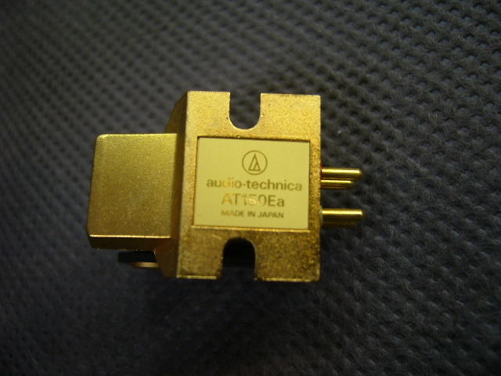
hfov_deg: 52.6
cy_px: 188
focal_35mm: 35
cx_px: 250
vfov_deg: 40.7
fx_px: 507
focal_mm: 5.8
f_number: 2.8
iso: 100
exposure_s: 1/25
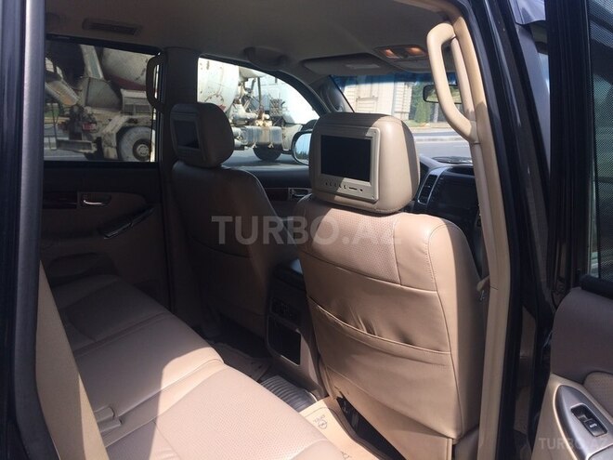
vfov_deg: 48.2
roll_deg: -3.8
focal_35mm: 29
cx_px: 306
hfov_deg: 61.7
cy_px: 230
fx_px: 514
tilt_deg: -15.4
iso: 32
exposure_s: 1/892
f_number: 2.2
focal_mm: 4.15
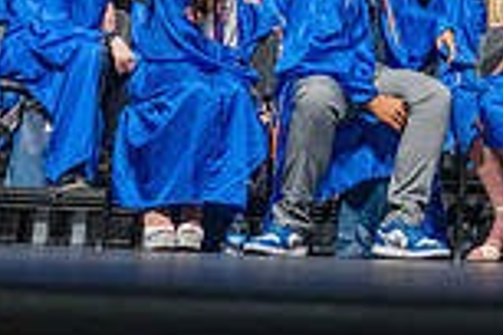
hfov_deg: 20.2
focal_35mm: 91
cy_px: -261
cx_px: 684
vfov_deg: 13.5
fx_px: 1271
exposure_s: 1/160
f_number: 2.8
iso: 2500
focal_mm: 24
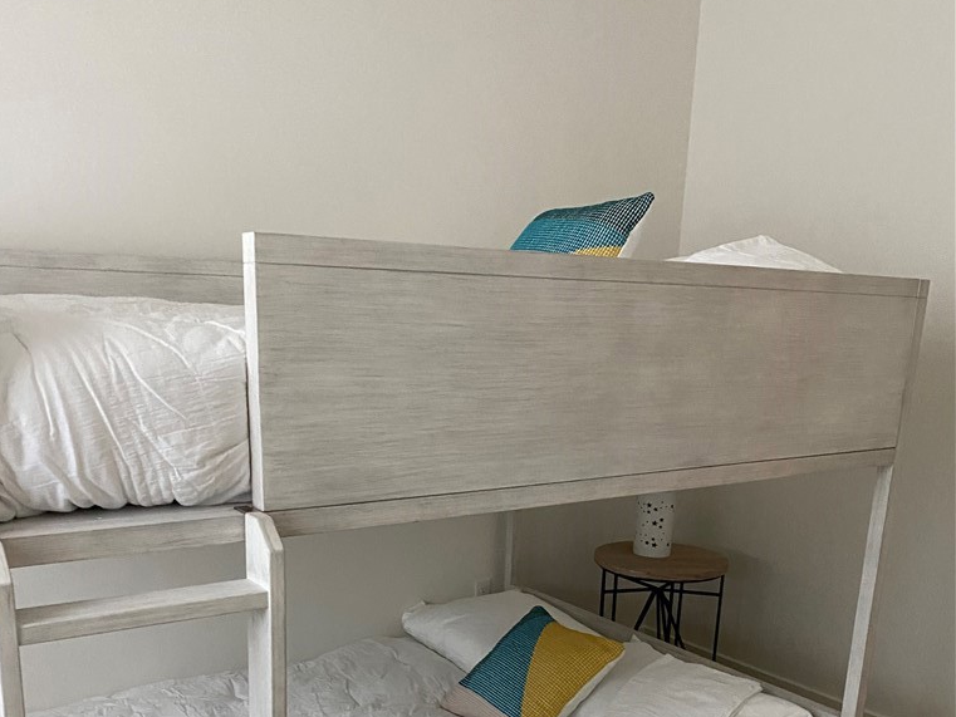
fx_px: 967
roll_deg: -2.2
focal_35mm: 35
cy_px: 584
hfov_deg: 52.6
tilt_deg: -14.7
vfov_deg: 39.0
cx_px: 475
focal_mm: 4.25
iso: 400
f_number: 1.8
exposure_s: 1/60
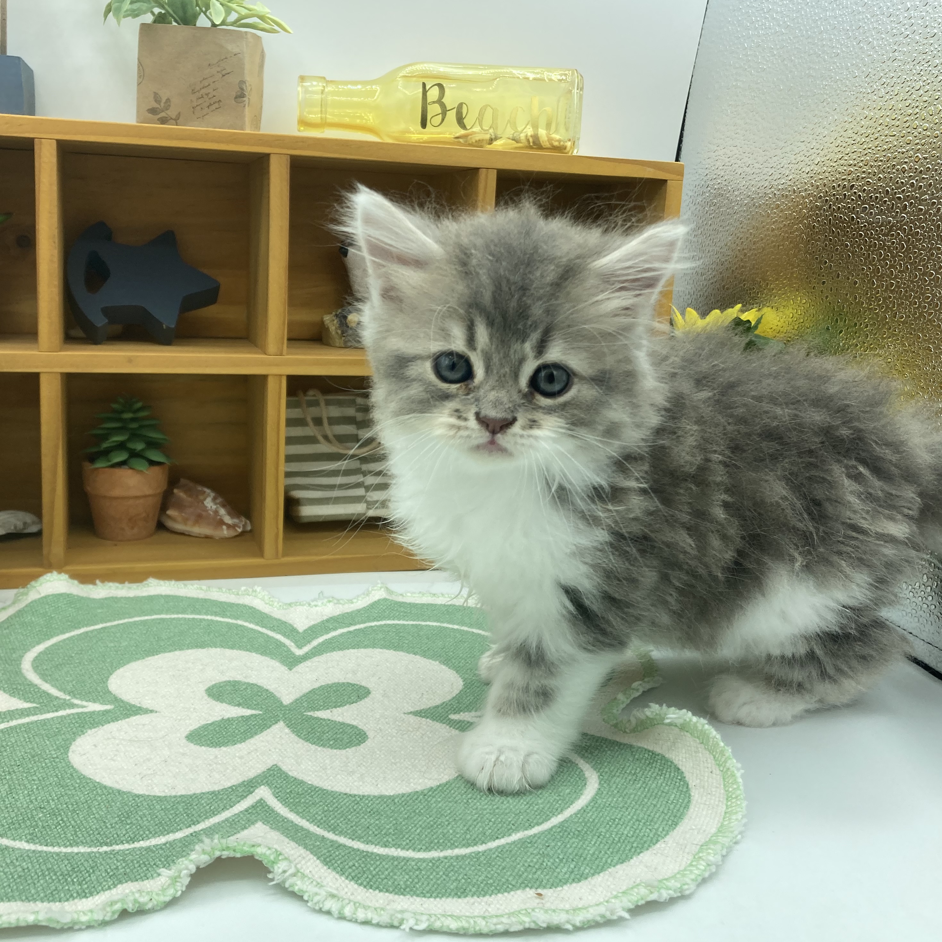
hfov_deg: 48.4
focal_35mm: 34
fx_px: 1047
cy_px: 468
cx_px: 441
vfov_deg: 48.5
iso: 20
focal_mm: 3.99
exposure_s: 1/444
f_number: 1.8
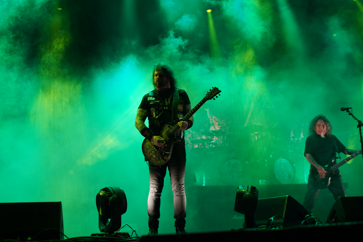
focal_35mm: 46
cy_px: 121
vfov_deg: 29.2
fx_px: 464
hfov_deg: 42.7
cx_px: 182
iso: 250
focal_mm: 46
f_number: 4
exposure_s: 1/100
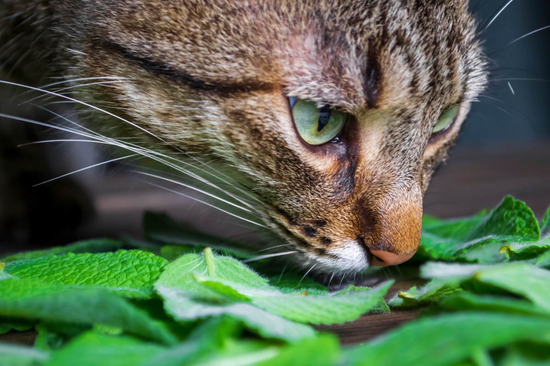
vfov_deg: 16.6
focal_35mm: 82
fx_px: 1260
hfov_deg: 24.6
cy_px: 183
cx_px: 275
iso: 800
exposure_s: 1/80
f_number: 5.6
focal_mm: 55
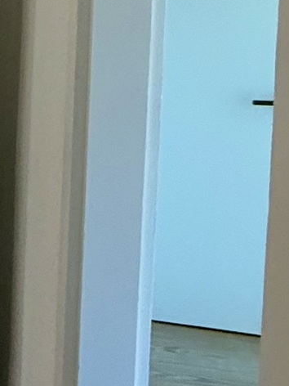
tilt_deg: -3.9
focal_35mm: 76
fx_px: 846
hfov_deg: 12.8
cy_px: 66
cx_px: -470
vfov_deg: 25.1
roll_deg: +0.0
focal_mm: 2.22
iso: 320
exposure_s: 1/100
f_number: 2.2
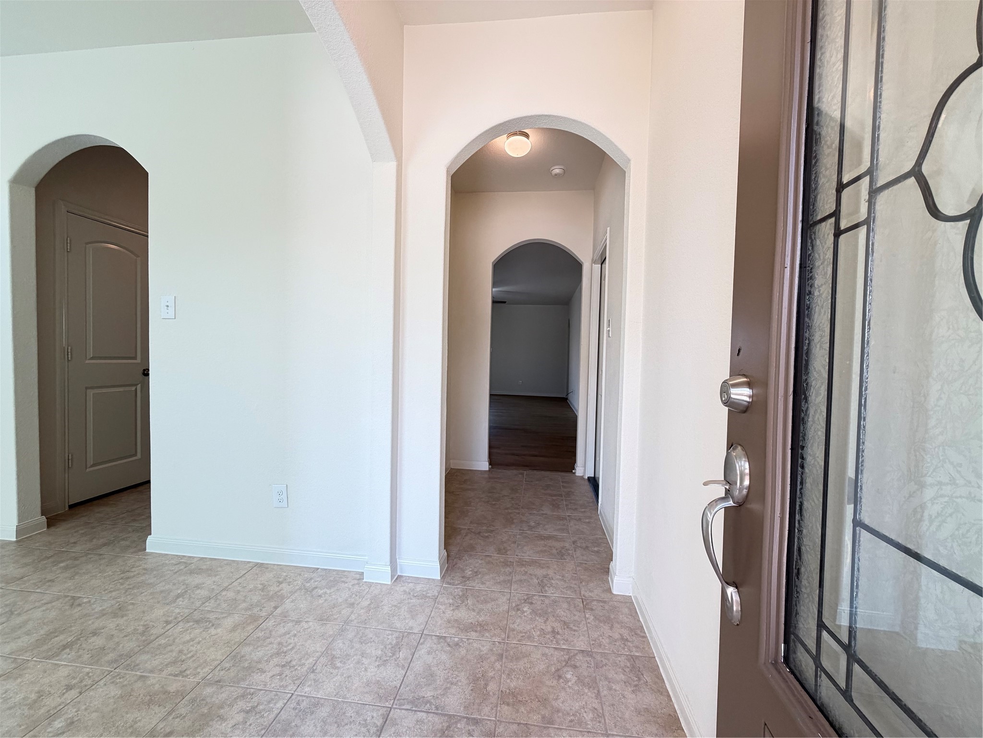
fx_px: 398
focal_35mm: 14
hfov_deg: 102.1
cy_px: 369
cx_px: 492
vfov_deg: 85.7
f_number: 2.2
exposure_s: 1/120
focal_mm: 2.22
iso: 200
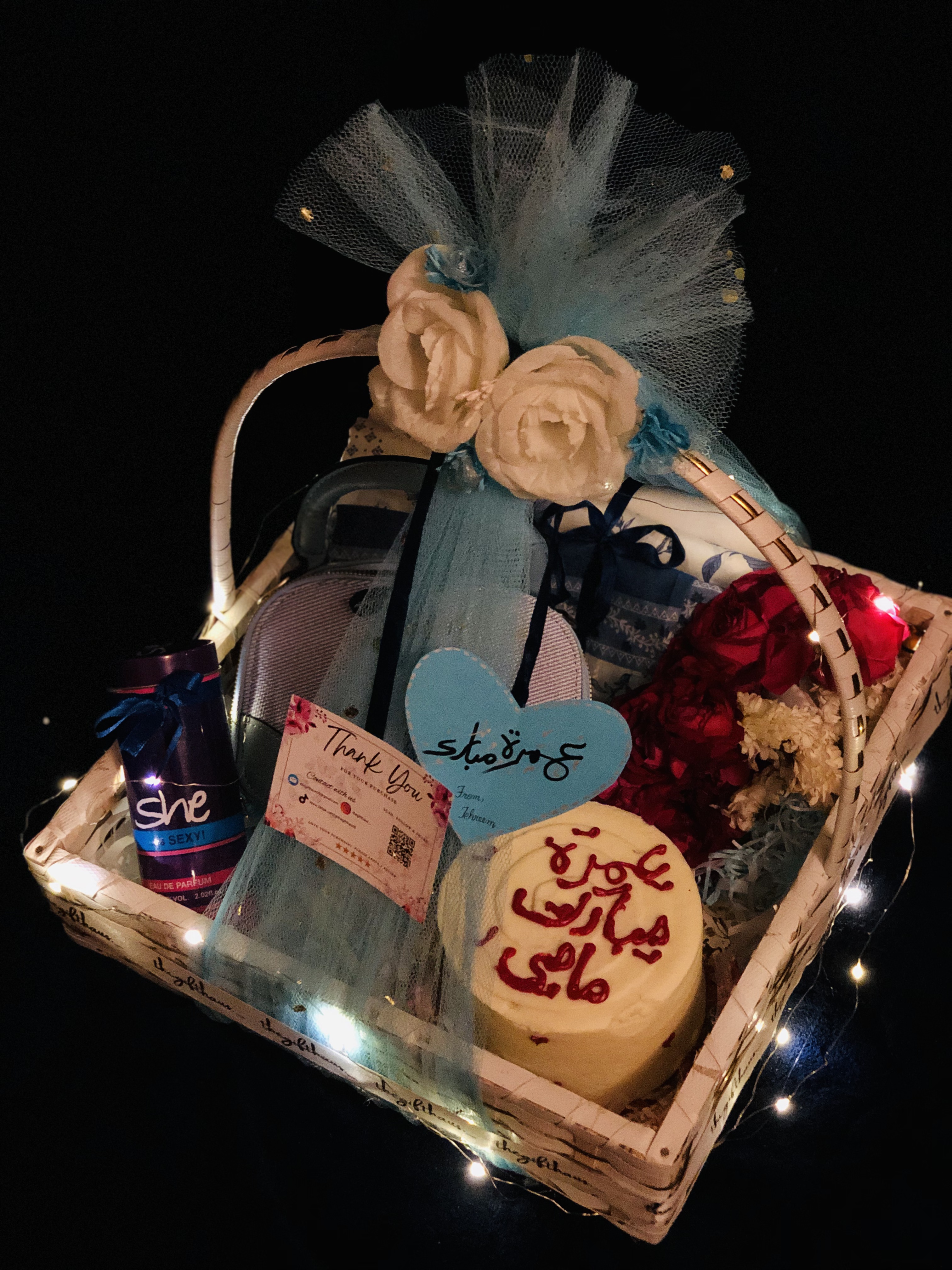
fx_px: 1907
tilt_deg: -49.8
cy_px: 635
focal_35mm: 52
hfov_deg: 28.0
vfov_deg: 36.8
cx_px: 476
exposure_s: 1/8
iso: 160
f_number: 2.4
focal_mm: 6
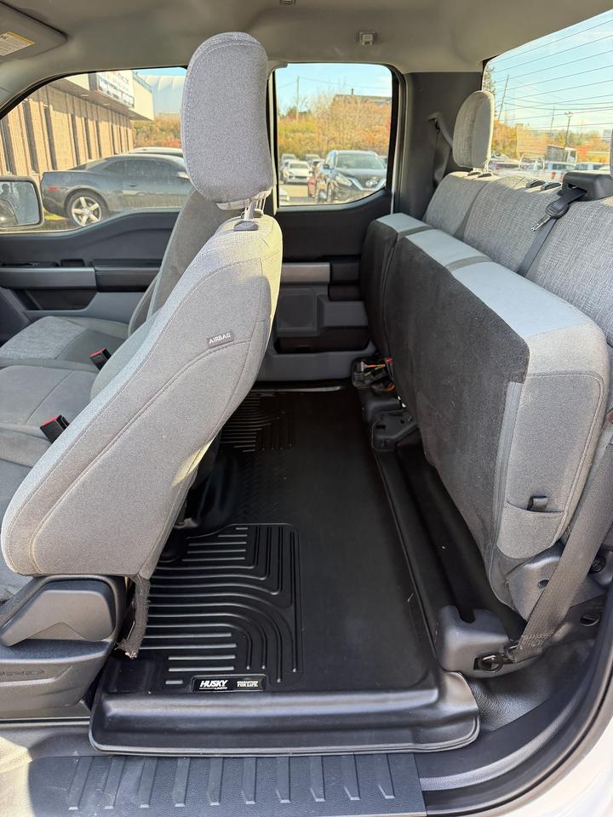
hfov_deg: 56.8
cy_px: 408
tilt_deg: -21.9
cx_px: 306
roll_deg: -1.3
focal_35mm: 24
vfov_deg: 71.6
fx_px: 567
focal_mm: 6.76
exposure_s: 1/195
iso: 200
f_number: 1.78
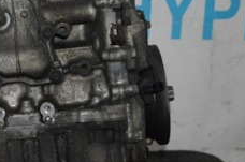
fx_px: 686
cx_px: -28
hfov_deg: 19.4
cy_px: 18
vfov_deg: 13.4
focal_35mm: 101
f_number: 4
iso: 3200
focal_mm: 24
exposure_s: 1/60
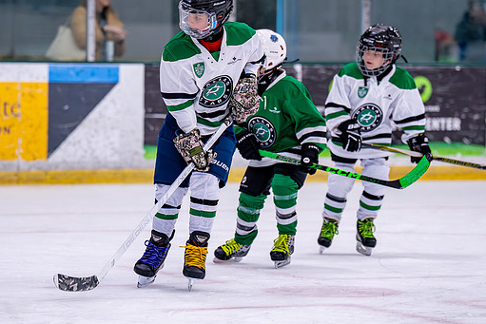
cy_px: 153
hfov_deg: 9.6
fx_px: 2903
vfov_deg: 6.4
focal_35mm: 215
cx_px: 212
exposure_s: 1/1250
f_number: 2.8
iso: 2500
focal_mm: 140
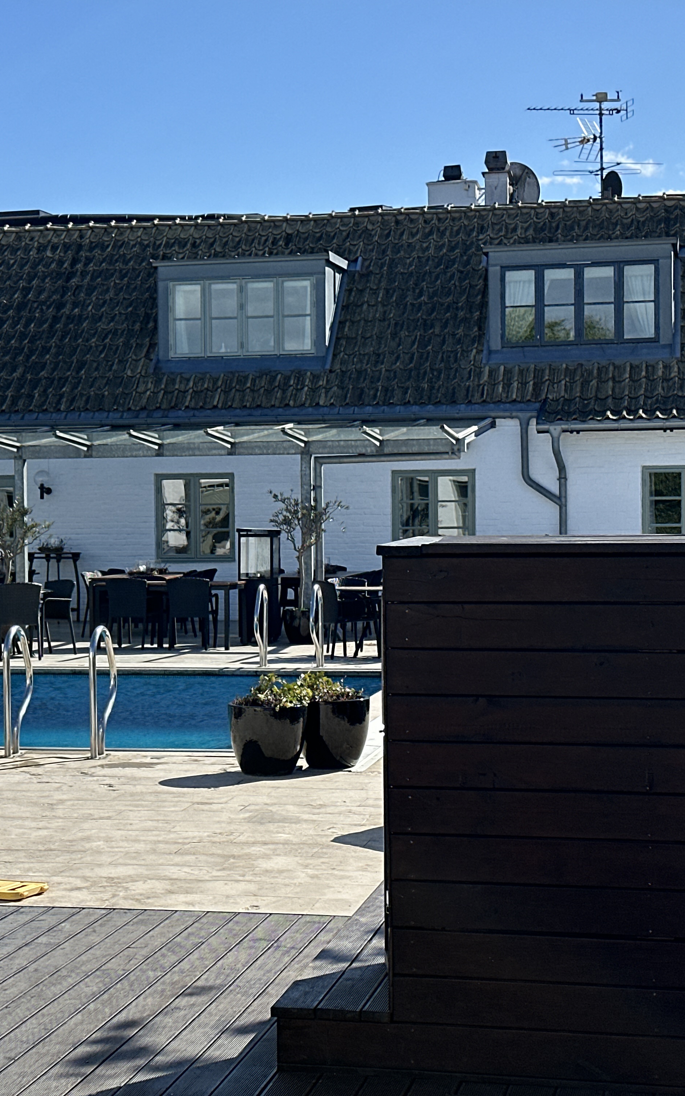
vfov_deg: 30.2
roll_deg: +1.9
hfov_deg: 19.1
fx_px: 2031
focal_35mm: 68
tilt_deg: +1.1
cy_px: 547
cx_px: 241
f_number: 1.78
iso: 64
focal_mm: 6.86
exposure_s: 1/5882
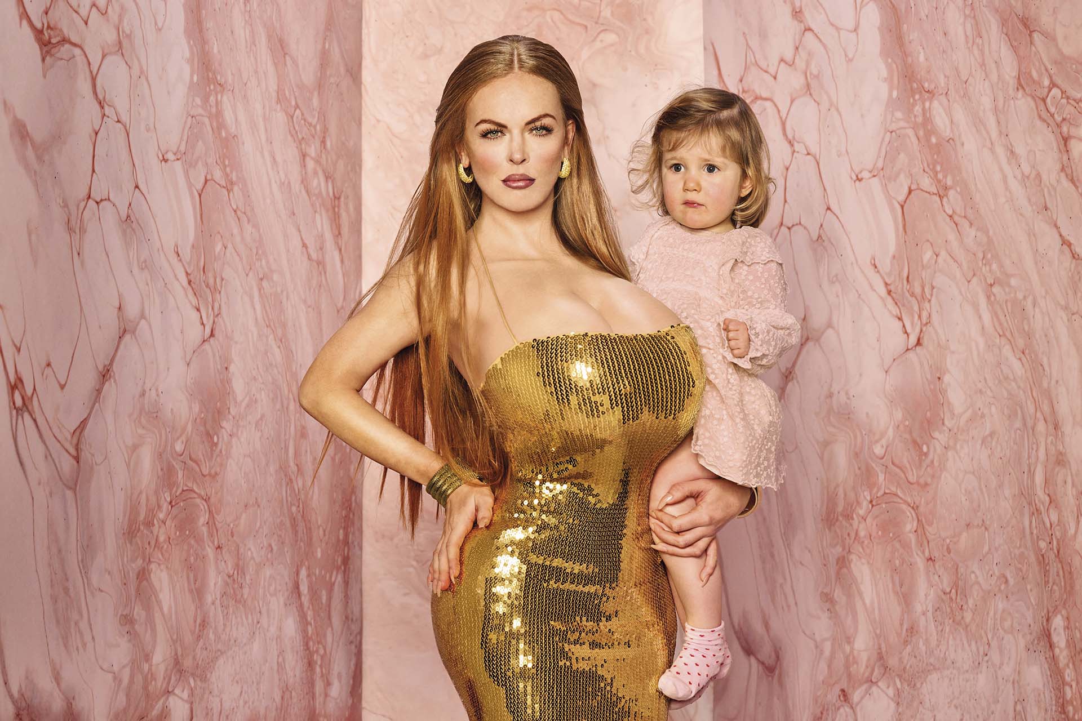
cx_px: 541
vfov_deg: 13.2
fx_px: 3126
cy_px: 360
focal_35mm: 104
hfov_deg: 19.6
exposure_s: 1/160
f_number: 8
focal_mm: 104
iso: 100
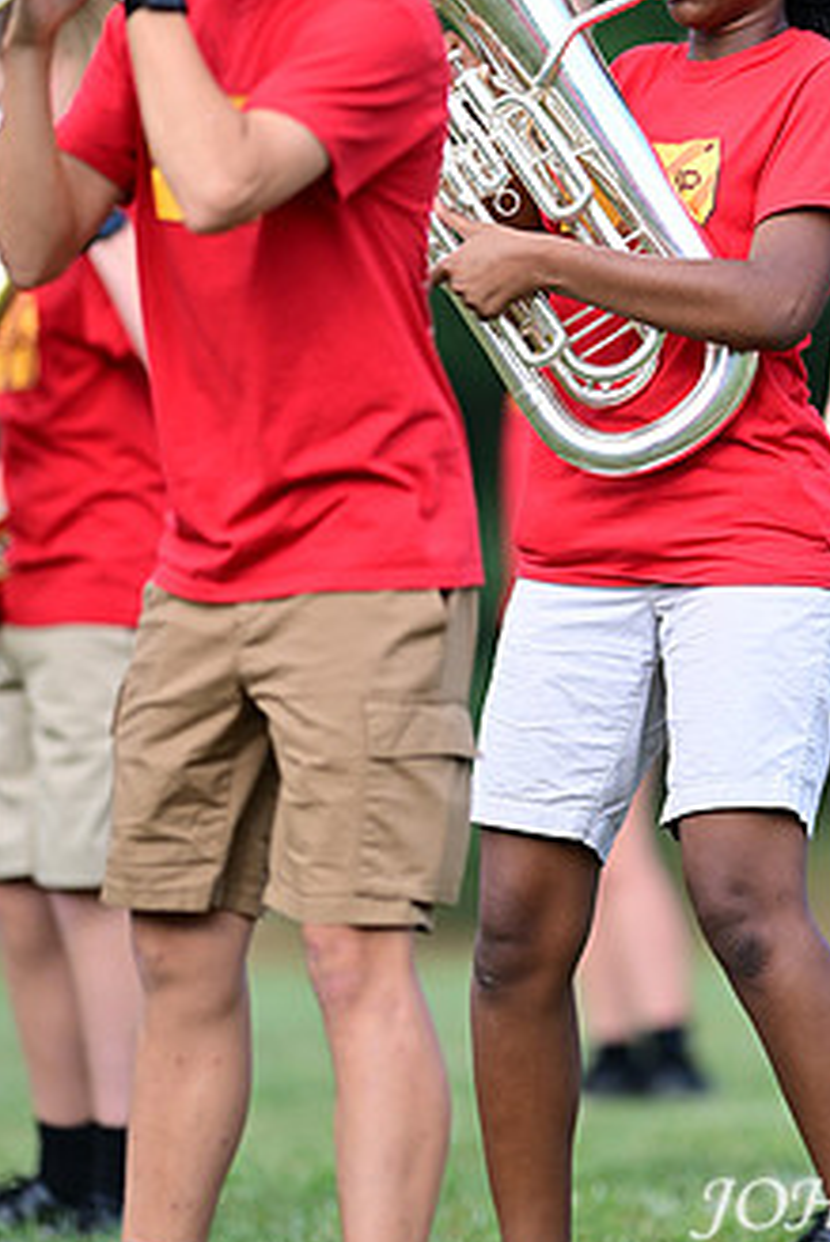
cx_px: 718
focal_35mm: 531
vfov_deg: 3.9
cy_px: 424
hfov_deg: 2.6
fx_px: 18343
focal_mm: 300
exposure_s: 1/2000
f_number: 2.8
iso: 450
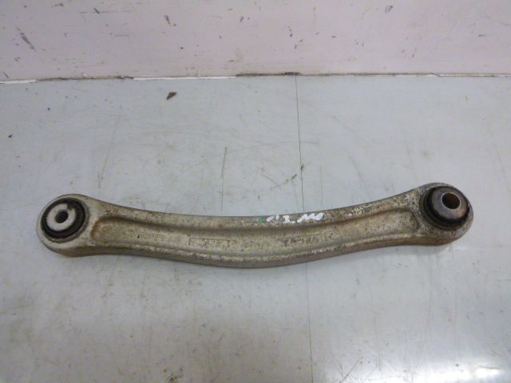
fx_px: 369
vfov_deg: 54.9
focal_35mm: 25
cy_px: 192
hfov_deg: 69.4
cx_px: 256
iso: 400
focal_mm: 4.5
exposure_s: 1/30
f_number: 3.9
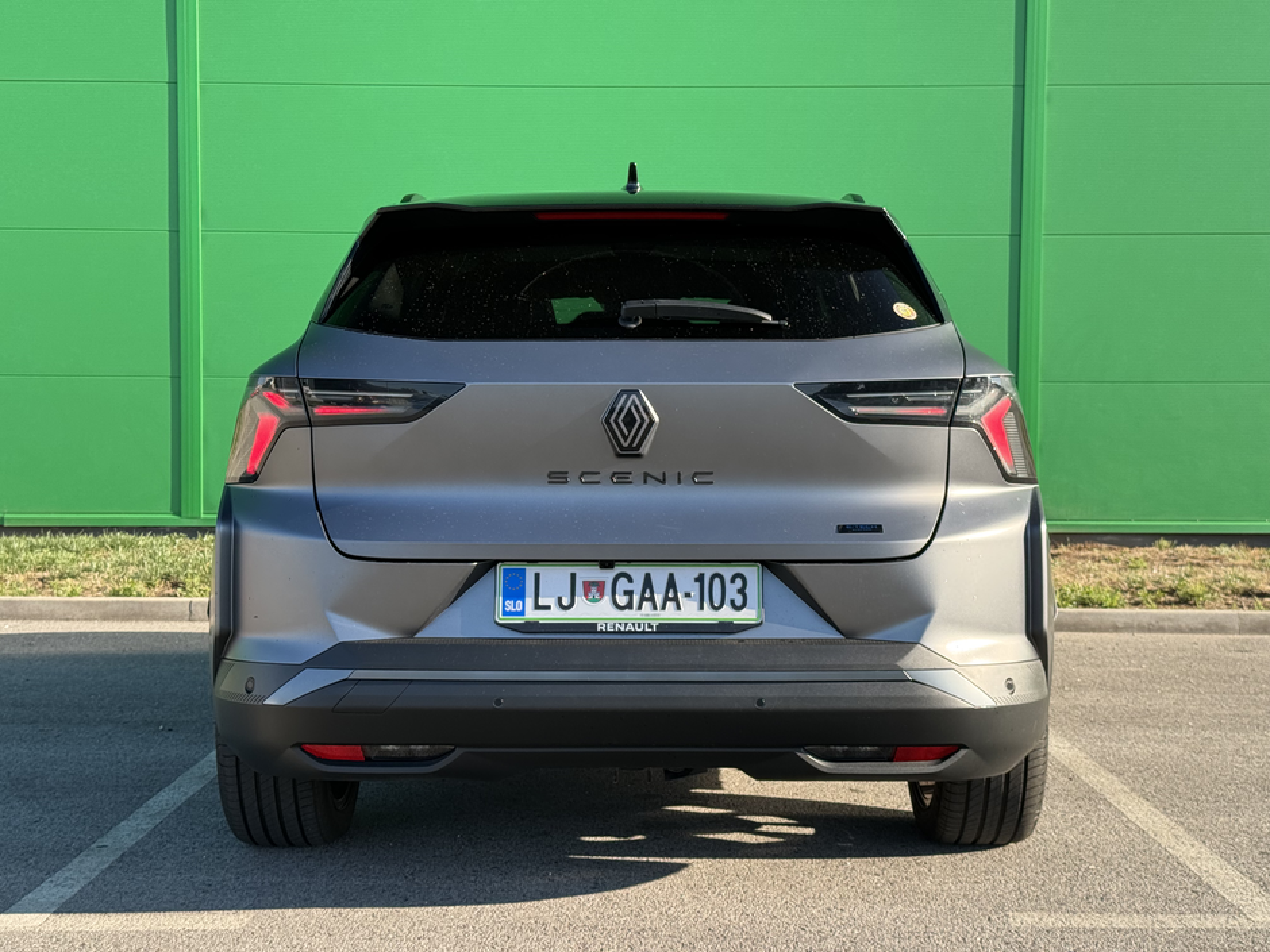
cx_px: 635
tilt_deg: -2.2
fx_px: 1761
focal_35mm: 48
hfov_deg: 39.7
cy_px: 476
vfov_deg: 30.3
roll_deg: -1.4
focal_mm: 6.76
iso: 64
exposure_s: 1/588
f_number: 1.78
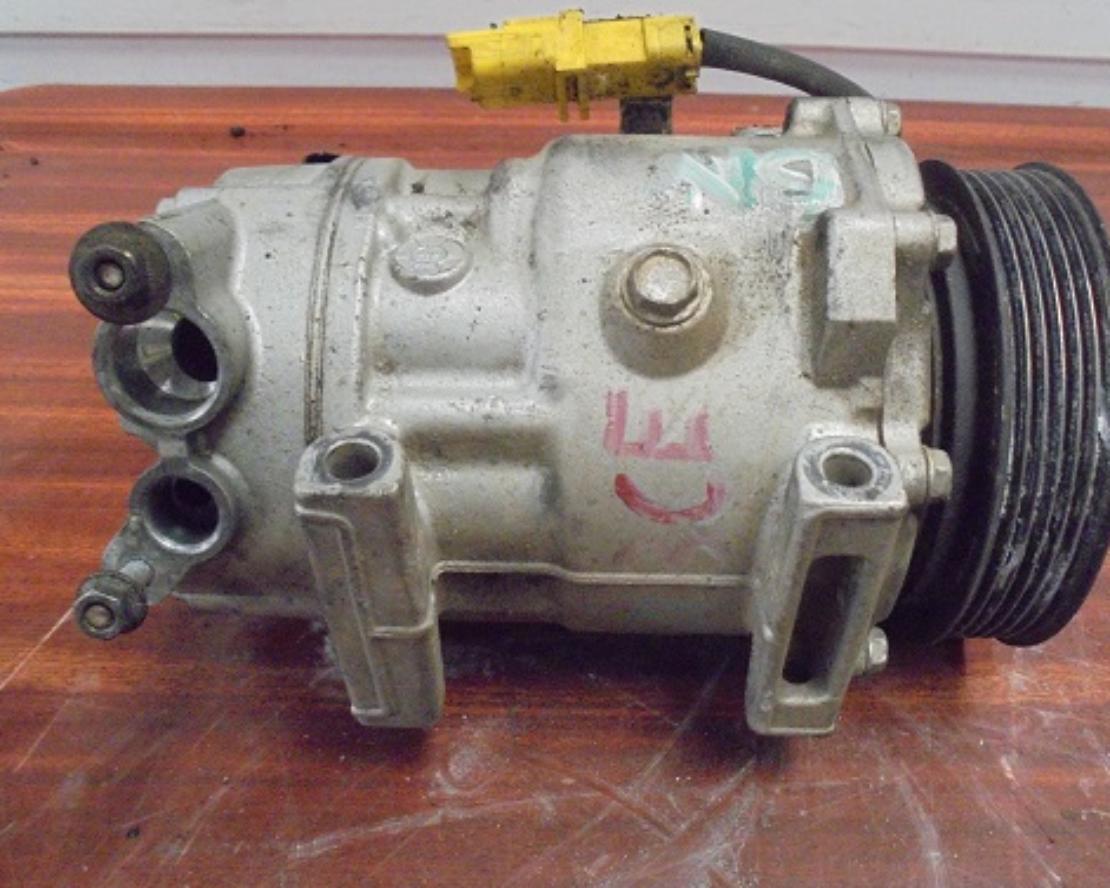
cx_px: 577
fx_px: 1019
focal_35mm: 31
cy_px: 439
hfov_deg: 57.2
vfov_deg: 47.1
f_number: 3.7
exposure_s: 1/20
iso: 800
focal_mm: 5.3
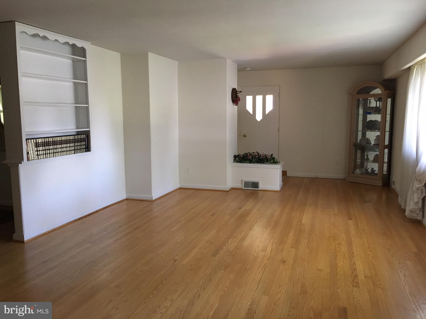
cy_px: 160
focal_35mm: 29
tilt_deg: -6.5
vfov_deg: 48.2
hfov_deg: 61.7
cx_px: 213
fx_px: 357
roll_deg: +0.3
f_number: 2.2
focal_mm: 4.15
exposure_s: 1/30
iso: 160
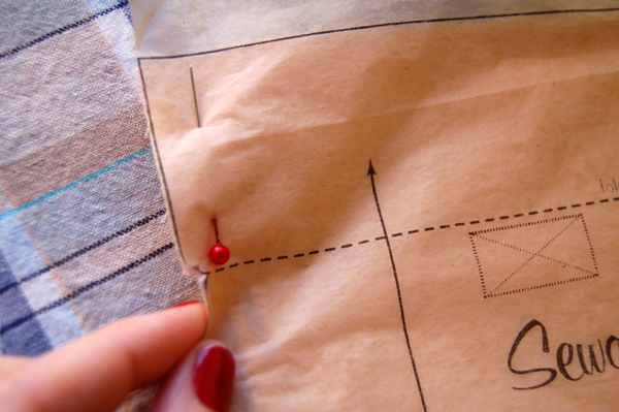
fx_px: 979
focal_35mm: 57
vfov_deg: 23.7
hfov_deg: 35.1
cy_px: 206
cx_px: 310
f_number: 4.8
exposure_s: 1/80
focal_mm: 38
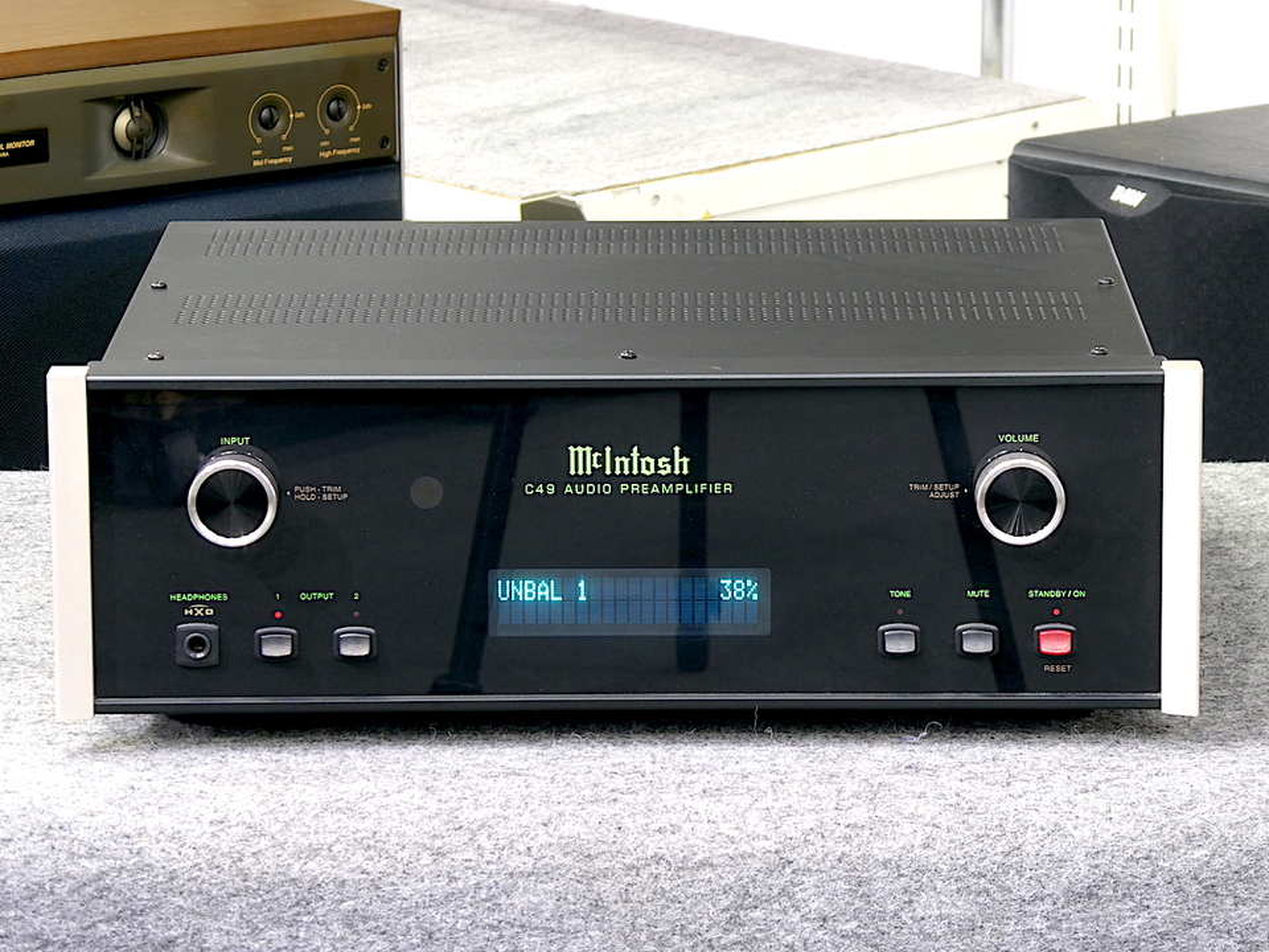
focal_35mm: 151
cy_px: 476
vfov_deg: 9.8
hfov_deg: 13.1
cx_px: 634
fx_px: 5536
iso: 100
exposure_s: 1
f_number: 5.4
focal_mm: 27.1
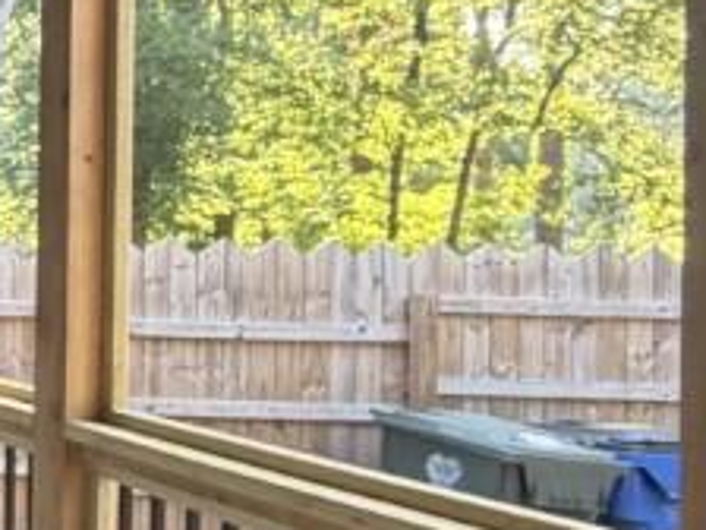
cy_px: 215
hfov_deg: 18.4
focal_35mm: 64
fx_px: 1305
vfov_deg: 22.9
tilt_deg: -0.1
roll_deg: -0.7
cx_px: -741
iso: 200
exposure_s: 1/121
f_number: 2.2
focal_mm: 2.22
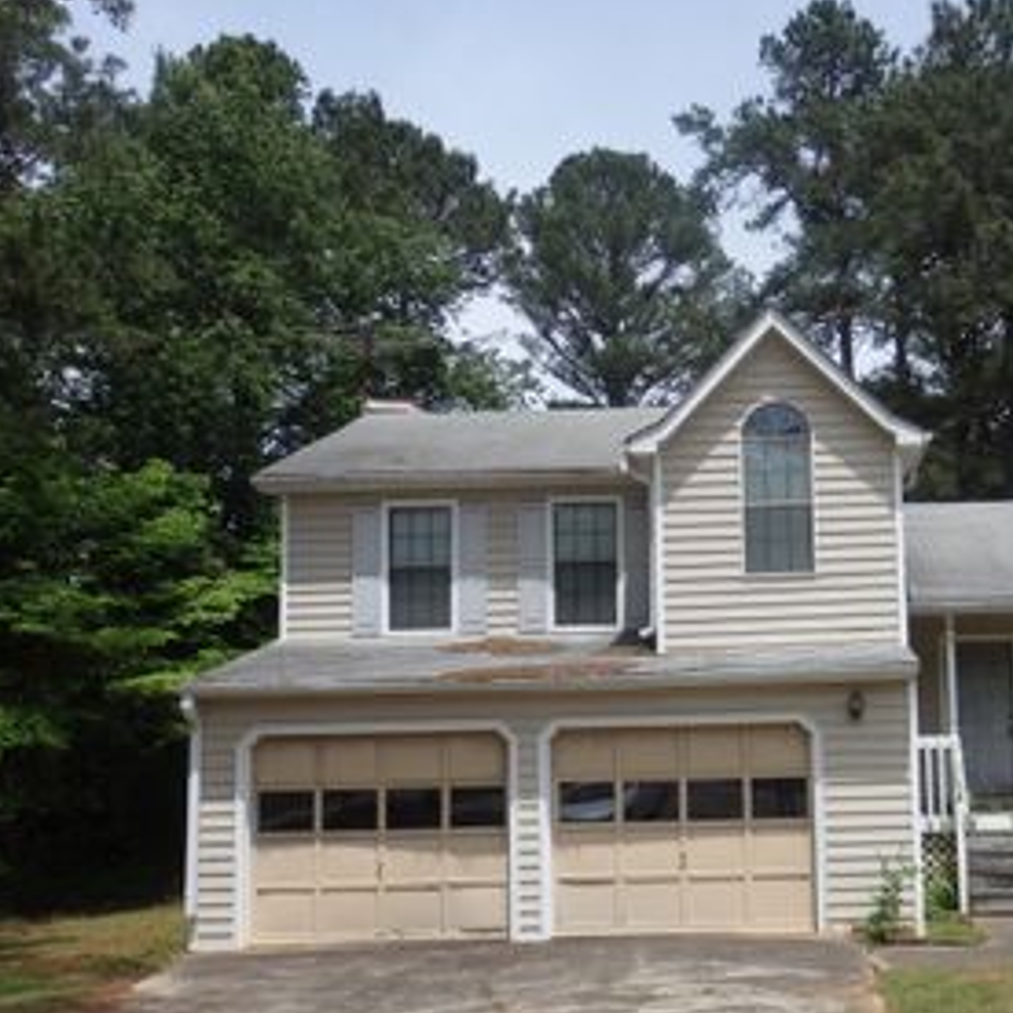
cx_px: 763
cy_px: 615
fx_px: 1324
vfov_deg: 41.6
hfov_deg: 40.6
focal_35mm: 40
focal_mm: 4.5
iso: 100
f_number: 8.7
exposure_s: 1/200
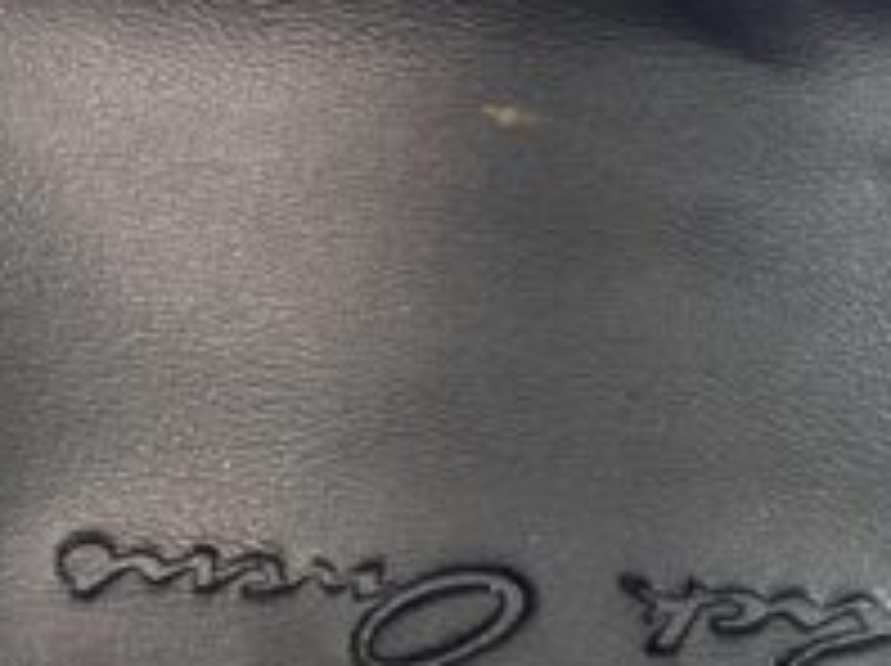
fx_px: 2365
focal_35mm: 92
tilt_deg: -74.0
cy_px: 290
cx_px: 256
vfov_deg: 16.0
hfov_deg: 21.2
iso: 640
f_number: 1.8
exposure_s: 1/25
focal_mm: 4.25
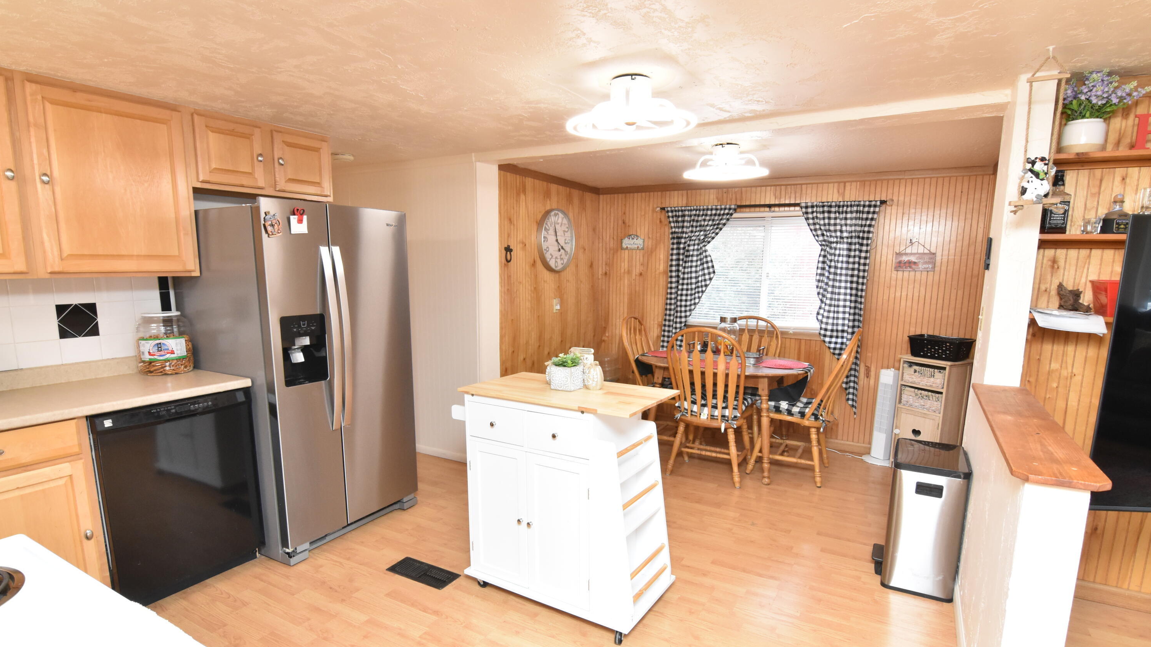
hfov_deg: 89.6
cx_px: 578
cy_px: 364
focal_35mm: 19
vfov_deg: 58.2
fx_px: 580
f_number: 10
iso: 1400
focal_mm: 12
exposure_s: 1/25
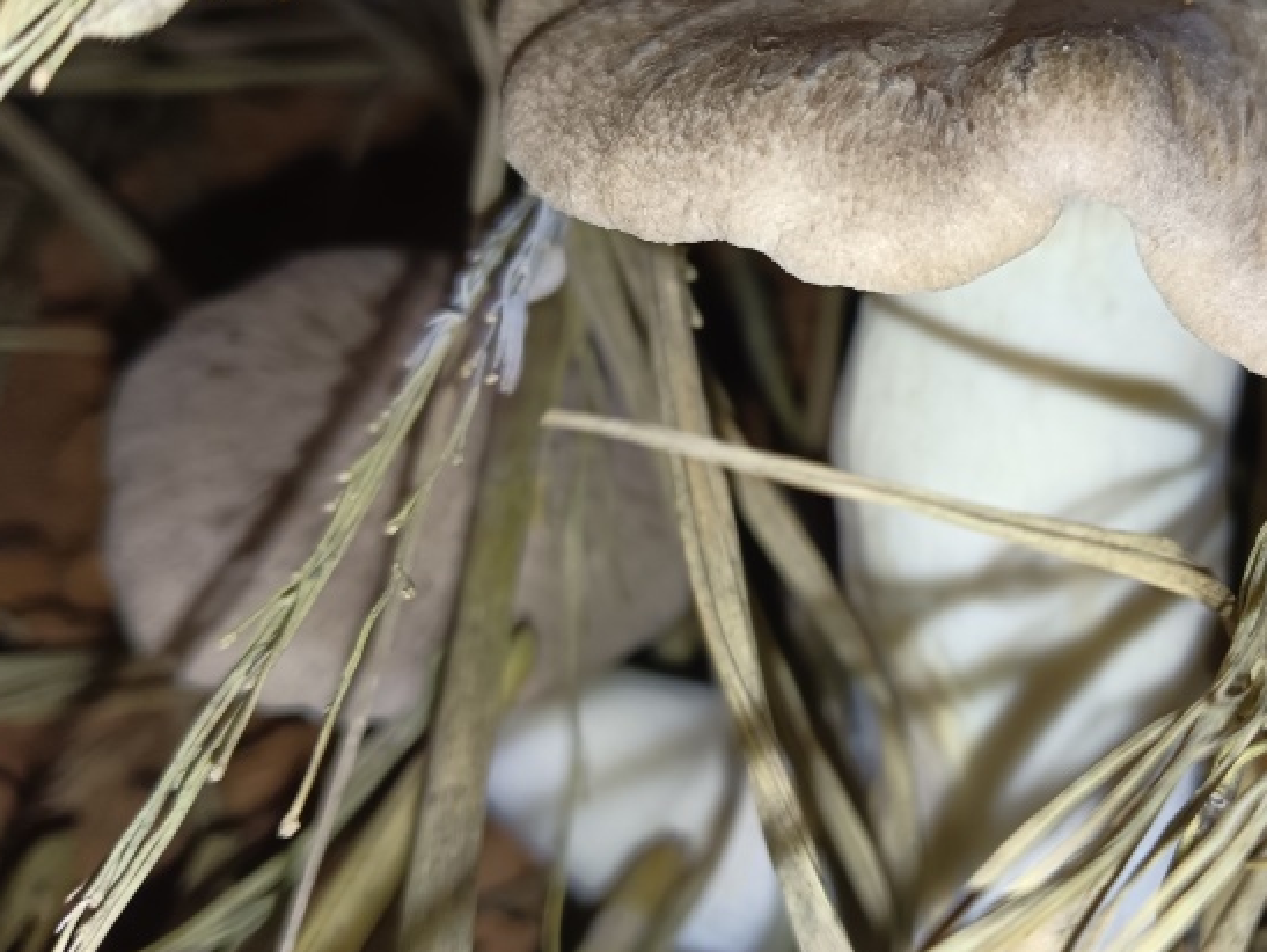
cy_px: 385
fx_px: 1392
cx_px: 896
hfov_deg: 47.7
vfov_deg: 37.6
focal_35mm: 38
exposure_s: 1/50
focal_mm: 4.05
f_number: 1.8
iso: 440
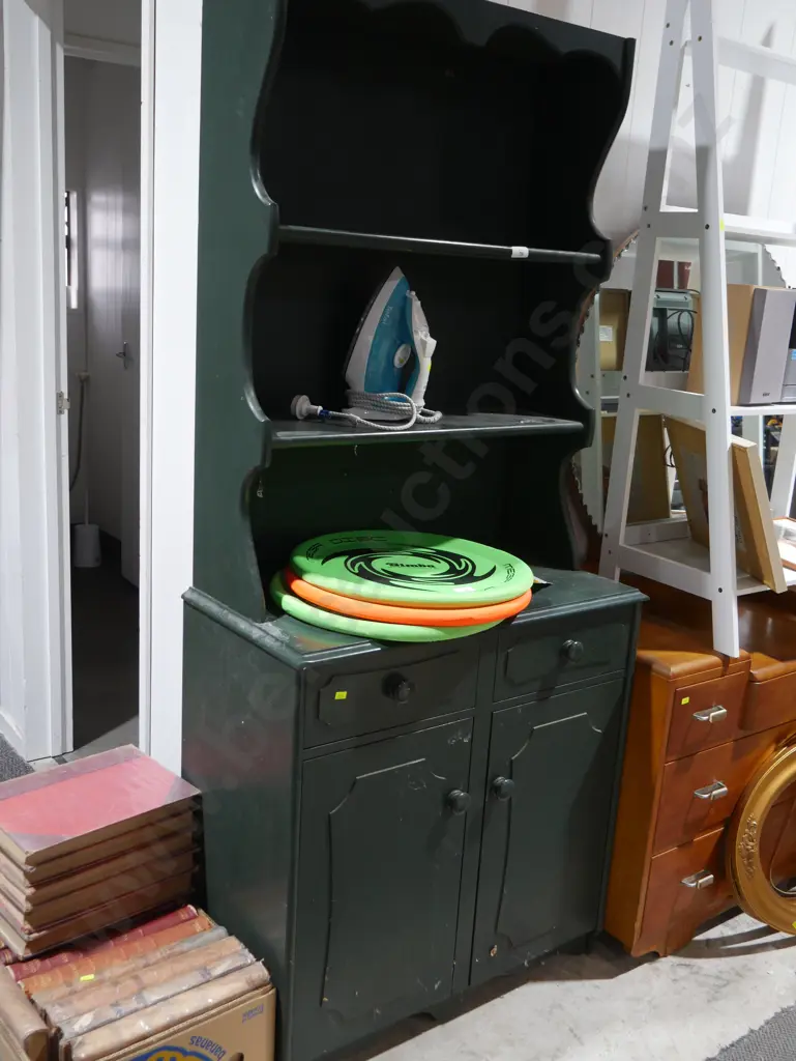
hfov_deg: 41.8
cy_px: 530
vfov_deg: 53.9
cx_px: 398
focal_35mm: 34
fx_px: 1042
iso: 500
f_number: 4
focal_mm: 17
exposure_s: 1/60
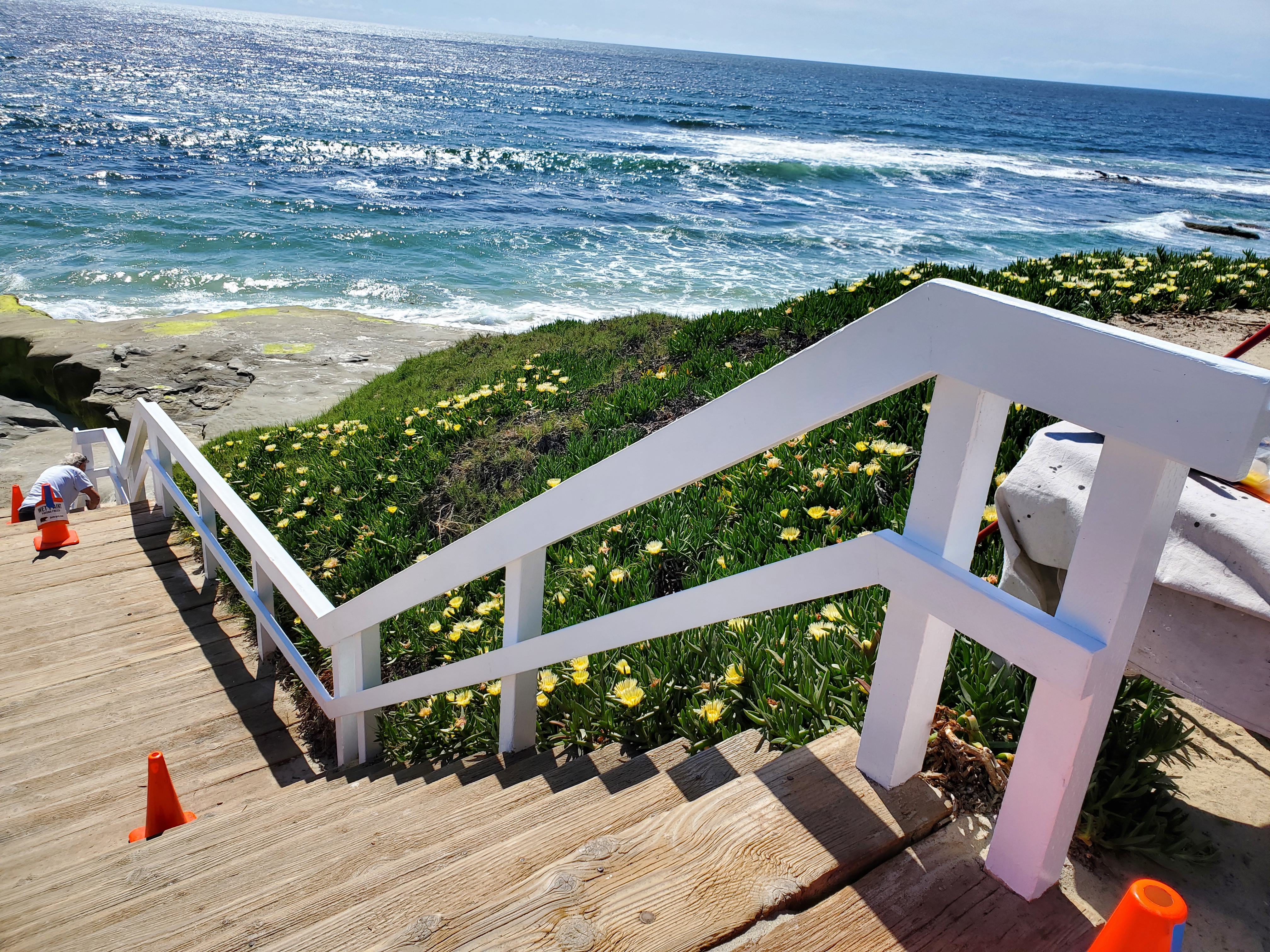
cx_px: 635
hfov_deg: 67.3
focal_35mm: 26
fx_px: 954
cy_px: 476
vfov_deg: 53.1
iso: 50
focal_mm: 4.3
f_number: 2.4
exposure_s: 1/1703
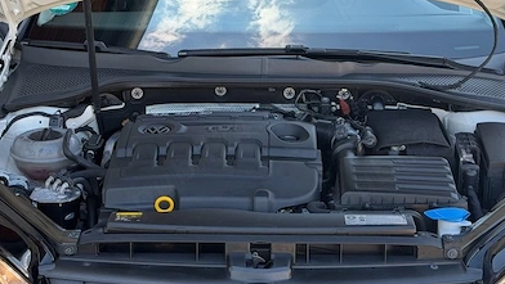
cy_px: 157
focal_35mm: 80
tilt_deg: -17.2
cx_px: 264
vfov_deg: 15.1
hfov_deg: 26.5
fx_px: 1072
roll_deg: +1.0
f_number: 1.78
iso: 64
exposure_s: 1/220
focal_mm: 6.76
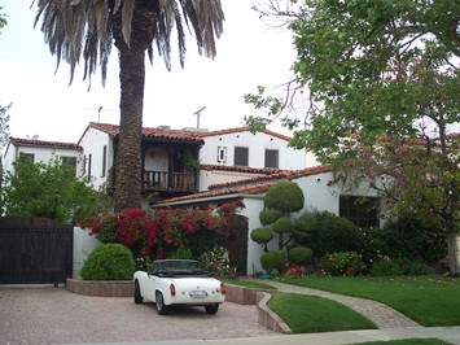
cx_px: 230
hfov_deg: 37.5
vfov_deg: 28.5
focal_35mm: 51
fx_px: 677
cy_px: 172
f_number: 3.2
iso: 64
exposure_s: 1/320
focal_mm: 10.7
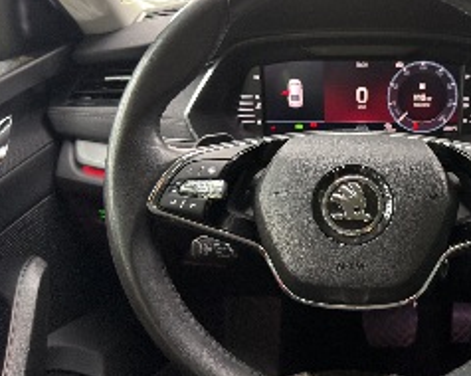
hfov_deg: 43.2
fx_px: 571
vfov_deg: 36.4
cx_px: 362
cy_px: 194
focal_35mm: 41
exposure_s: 1/25
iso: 500
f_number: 1.78
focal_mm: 6.76
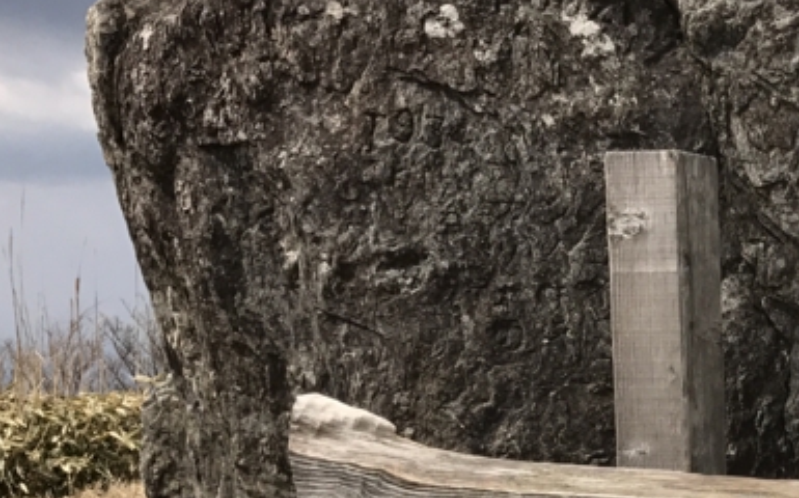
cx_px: 938
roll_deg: -3.4
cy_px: 660
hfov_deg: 24.0
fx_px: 1719
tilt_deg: -9.6
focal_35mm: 79
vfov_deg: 15.6
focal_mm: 3.99
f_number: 1.8
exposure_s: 1/3425
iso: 20
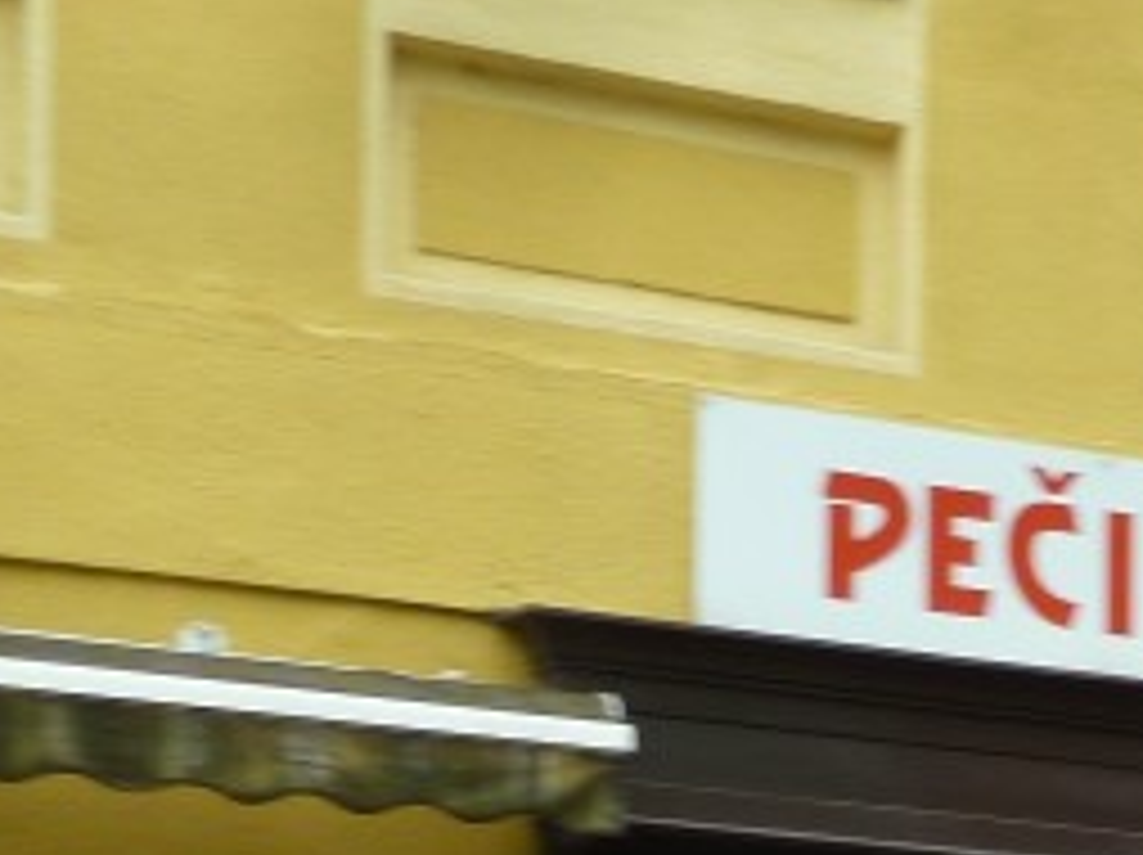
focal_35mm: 117
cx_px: 1498
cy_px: 1710
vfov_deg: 11.4
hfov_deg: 16.0
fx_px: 3860
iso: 80
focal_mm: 4.7
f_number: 3.4
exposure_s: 1/100
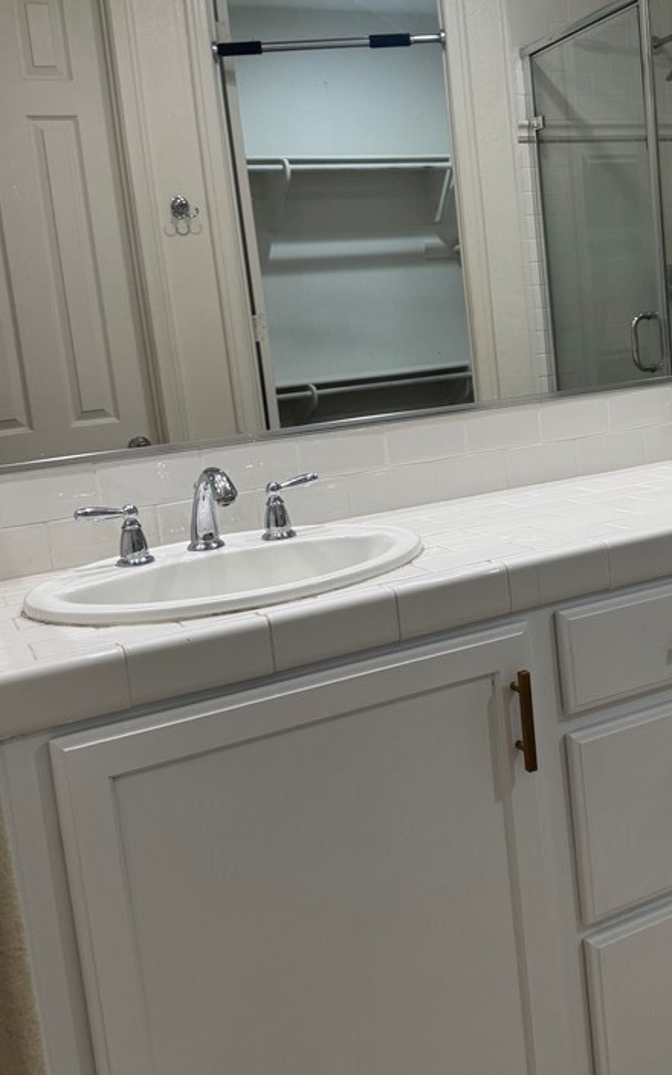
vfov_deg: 52.5
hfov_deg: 33.6
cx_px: 524
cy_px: 457
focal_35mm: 37
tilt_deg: -8.2
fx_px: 1084
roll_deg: +5.5
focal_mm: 6.76
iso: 125
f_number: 1.78
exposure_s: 1/60
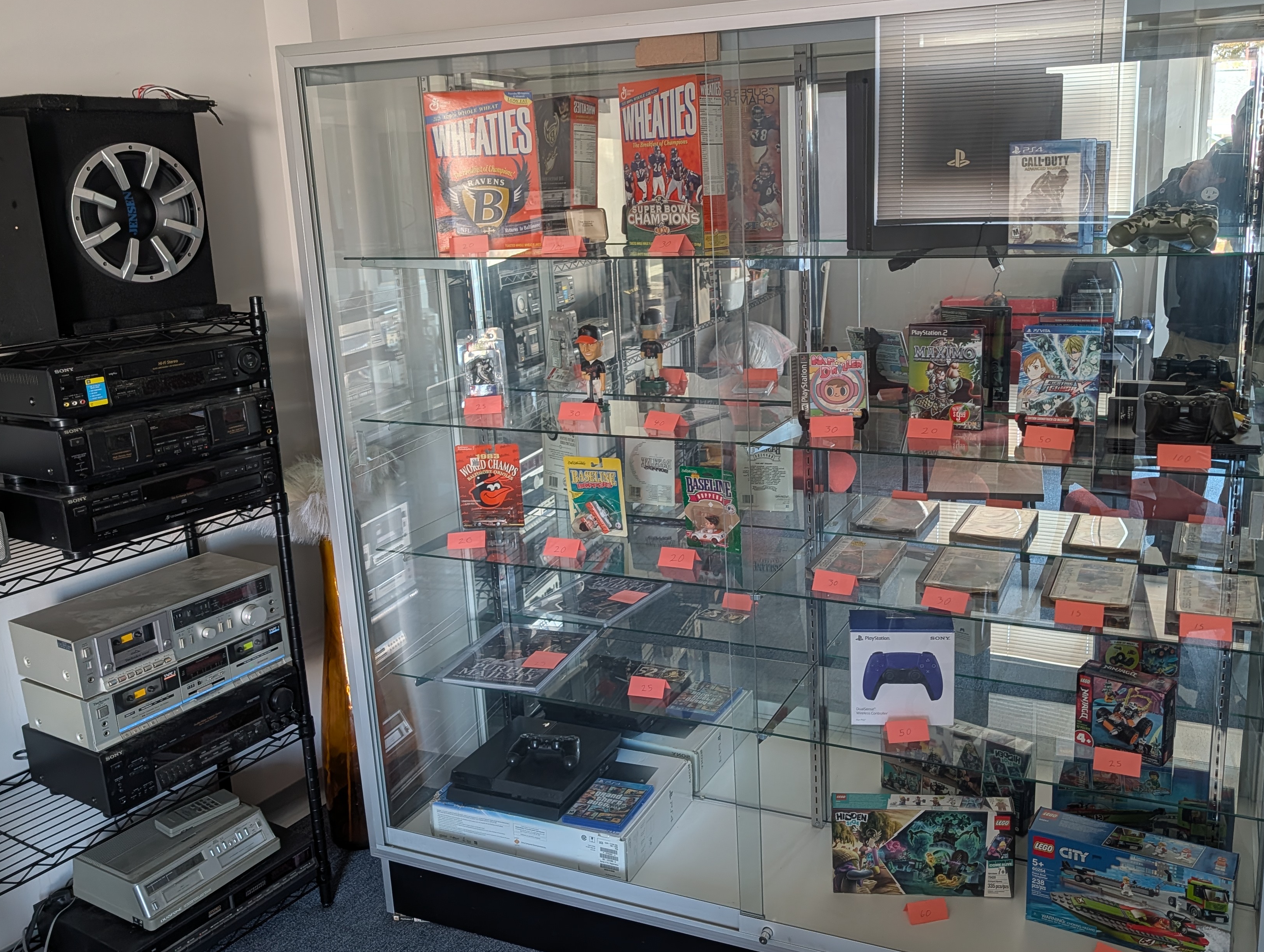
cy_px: 447
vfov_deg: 46.9
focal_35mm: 30
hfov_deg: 59.6
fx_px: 1097
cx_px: 730
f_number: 1.68
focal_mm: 6.9
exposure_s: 1/120
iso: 38
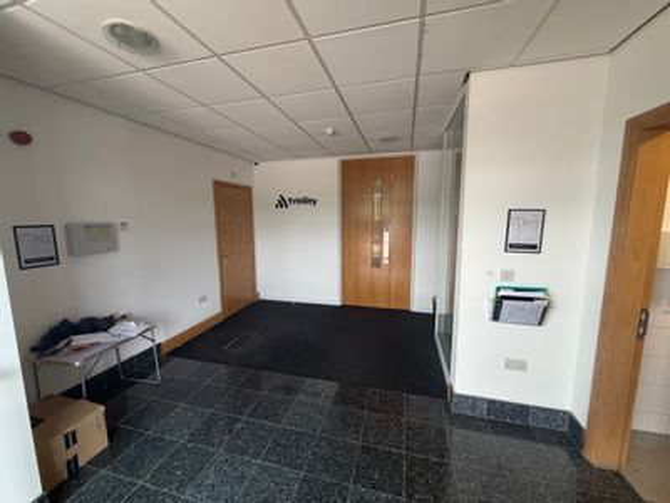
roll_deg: +2.7
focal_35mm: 14
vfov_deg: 85.7
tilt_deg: -5.8
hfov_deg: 102.1
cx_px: 335
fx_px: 271
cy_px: 252
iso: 250
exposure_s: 1/100
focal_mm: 2.22
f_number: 2.2
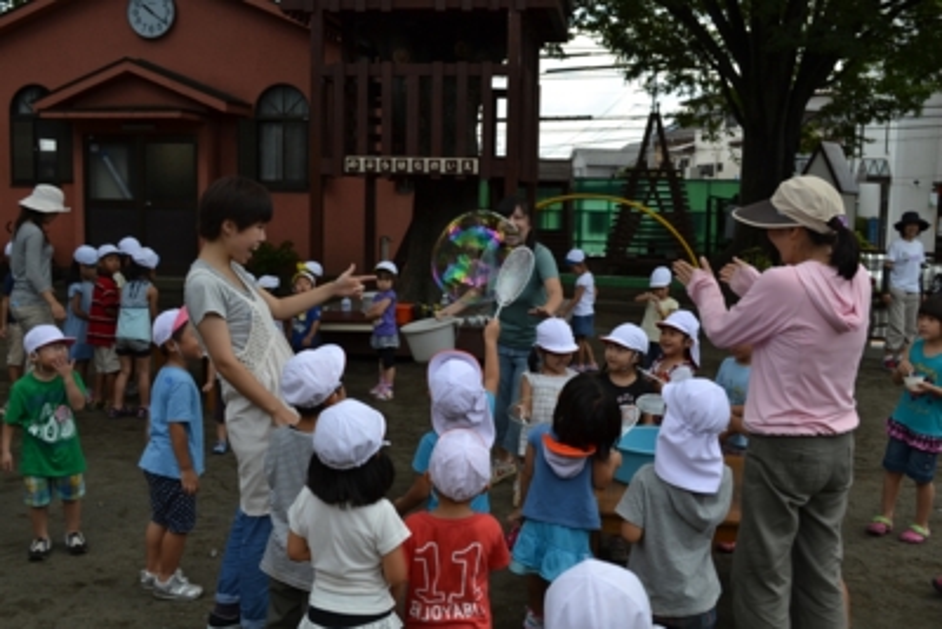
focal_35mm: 36
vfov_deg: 36.9
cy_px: 314
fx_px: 942
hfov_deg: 53.1
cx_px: 471
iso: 100
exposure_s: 1/160
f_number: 6.3
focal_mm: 24
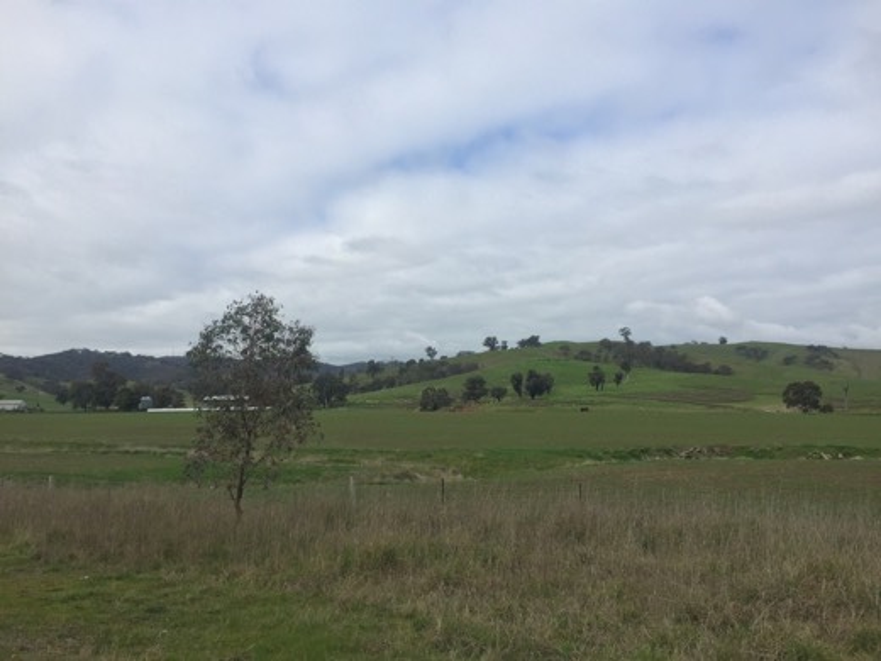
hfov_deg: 61.7
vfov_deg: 48.2
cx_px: 440
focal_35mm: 29
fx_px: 738
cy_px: 330
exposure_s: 1/1980
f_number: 2.2
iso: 32
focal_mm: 4.15
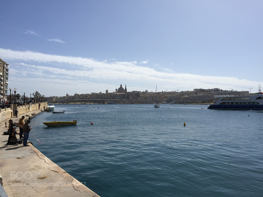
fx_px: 220
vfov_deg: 48.2
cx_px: 132
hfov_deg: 61.7
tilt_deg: +1.3
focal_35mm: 29
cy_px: 98
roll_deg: -0.8
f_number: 2.2
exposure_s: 1/4405
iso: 32
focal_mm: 4.15
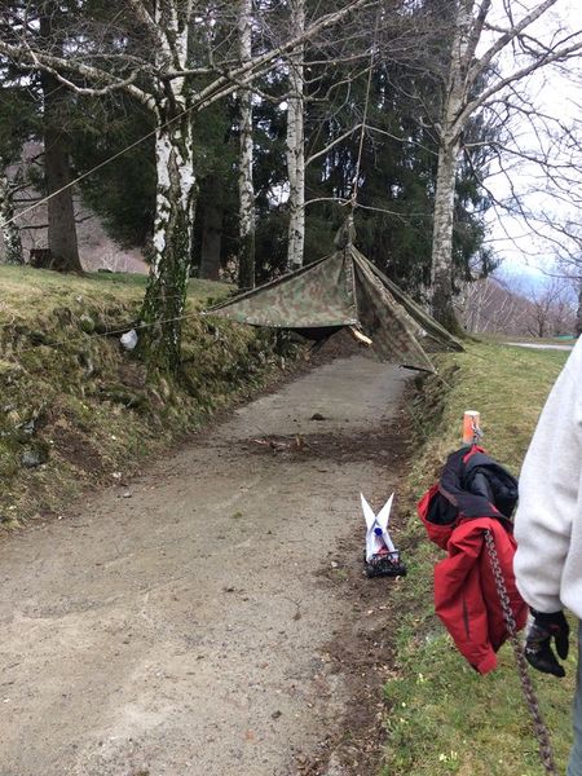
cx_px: 291
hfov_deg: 48.2
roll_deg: -1.0
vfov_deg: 61.7
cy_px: 388
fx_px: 650
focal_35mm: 29
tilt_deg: -14.1
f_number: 2.2
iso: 32
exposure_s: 1/190
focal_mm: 4.15
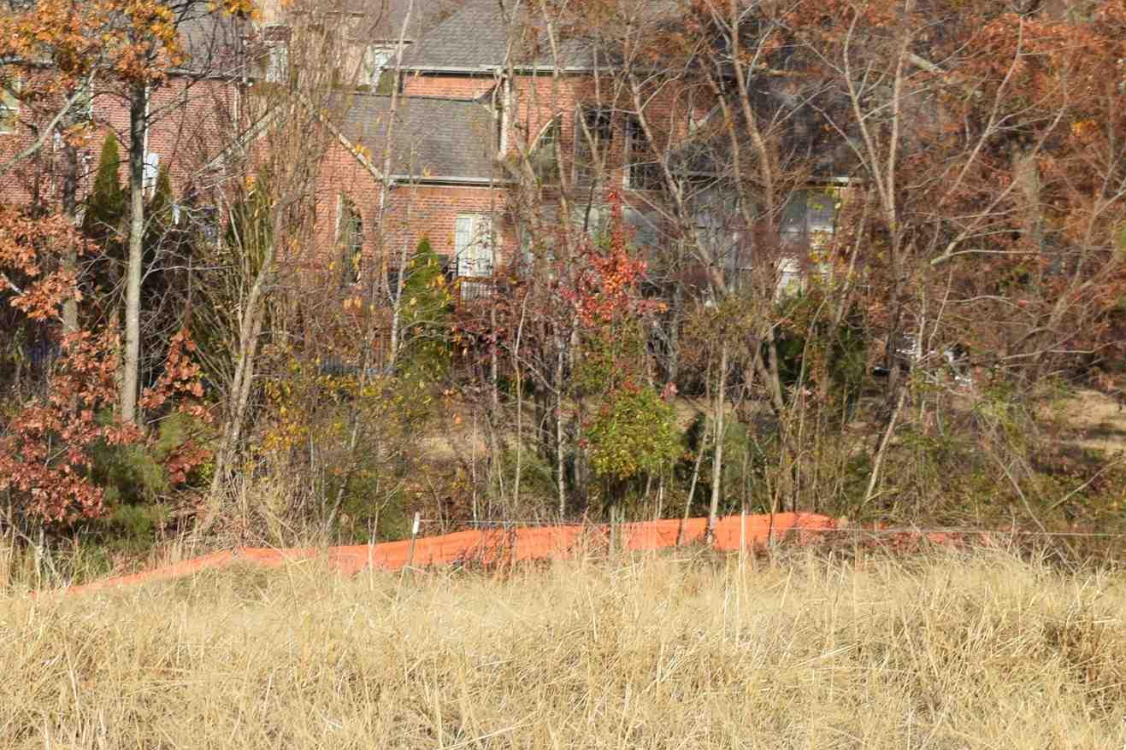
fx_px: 3722
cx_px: 246
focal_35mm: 119
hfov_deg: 17.1
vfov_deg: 11.5
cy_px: 587
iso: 200
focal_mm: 34
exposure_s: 1/400
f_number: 9
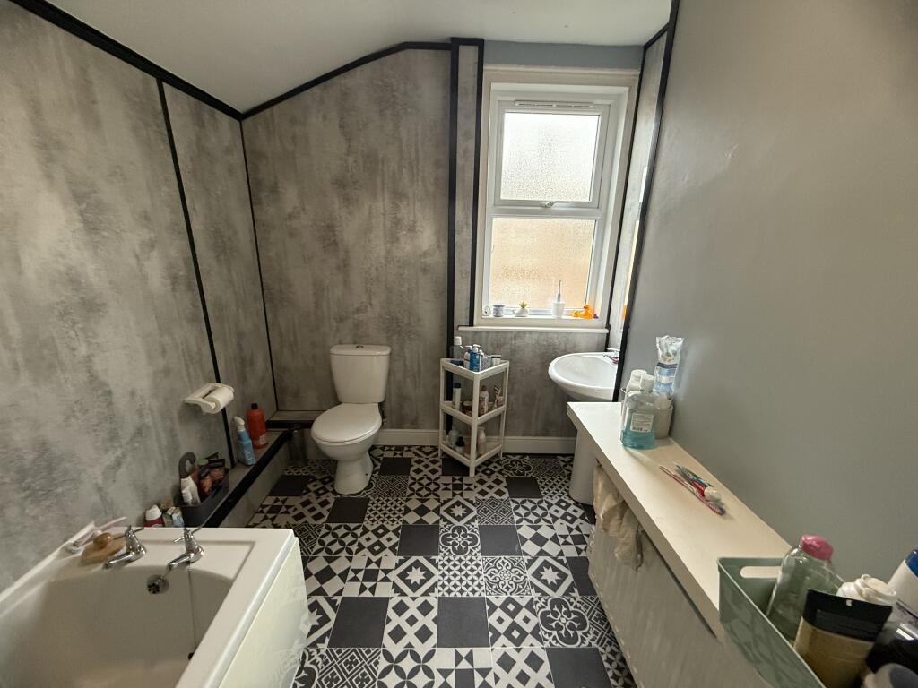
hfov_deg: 102.1
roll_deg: -1.1
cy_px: 344
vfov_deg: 85.7
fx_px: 371
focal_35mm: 14
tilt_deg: -12.5
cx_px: 459
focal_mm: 2.22
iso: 400
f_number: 2.2
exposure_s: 1/96
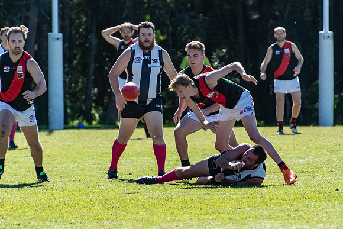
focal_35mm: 619
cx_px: 190
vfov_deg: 2.2
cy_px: 124
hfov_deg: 3.3
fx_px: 5896
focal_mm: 370
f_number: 7.1
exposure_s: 1/2500
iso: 800
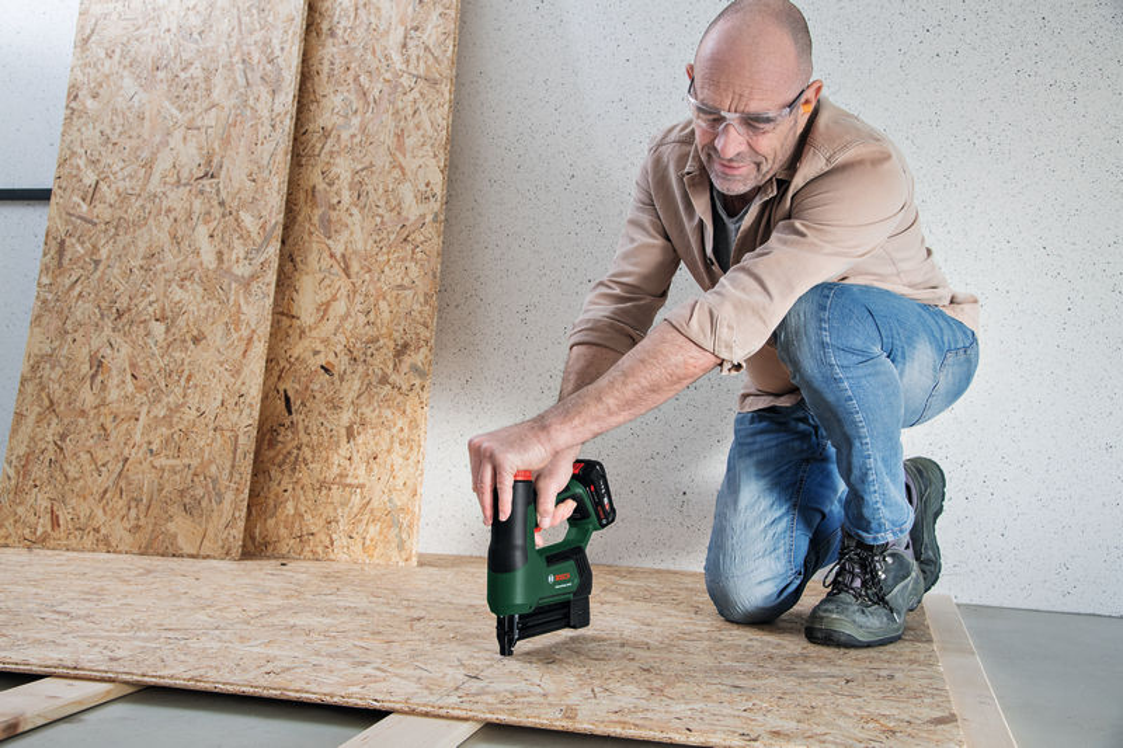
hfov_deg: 54.4
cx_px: 562
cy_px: 374
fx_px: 1092
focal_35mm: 35
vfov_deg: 37.8
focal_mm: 35
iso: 200
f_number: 7.1
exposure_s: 1/160
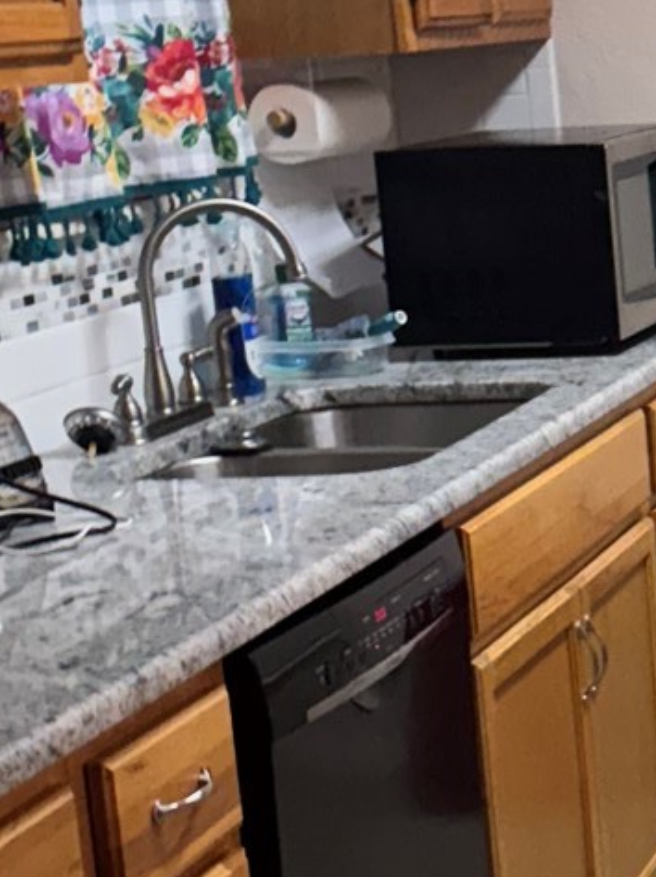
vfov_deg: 18.9
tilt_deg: -14.6
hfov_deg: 13.6
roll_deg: +1.6
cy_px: 532
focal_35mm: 104
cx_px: 889
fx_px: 2631
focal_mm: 6.76
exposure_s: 1/45
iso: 800
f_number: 1.78
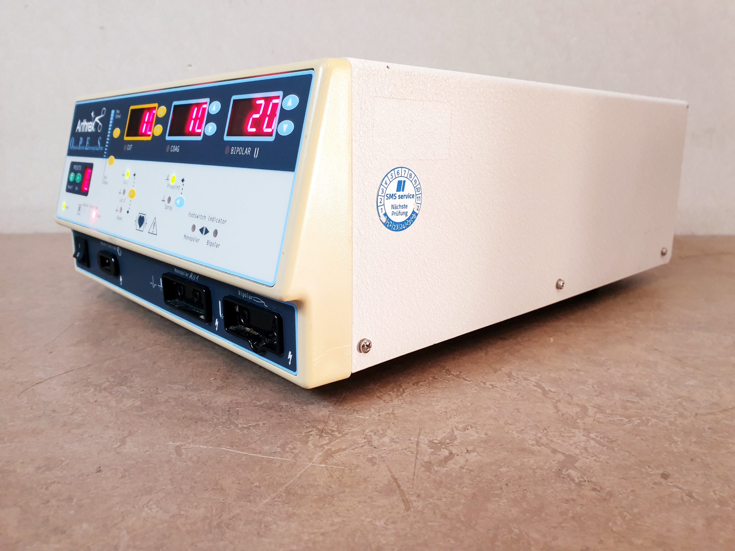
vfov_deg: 53.1
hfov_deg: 67.3
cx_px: 368
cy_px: 276
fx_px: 552
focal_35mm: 26
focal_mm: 4.3
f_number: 2.4
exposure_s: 1/50
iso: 250
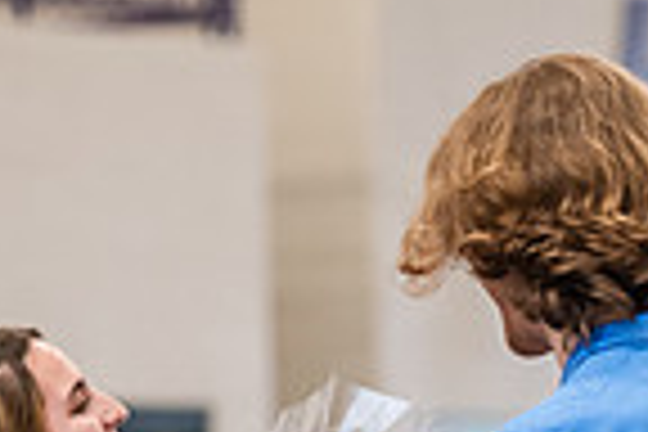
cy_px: 763
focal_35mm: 491
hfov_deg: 4.2
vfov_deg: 2.8
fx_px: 8837
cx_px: 189
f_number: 3.2
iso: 3200
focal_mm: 122
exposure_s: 1/200
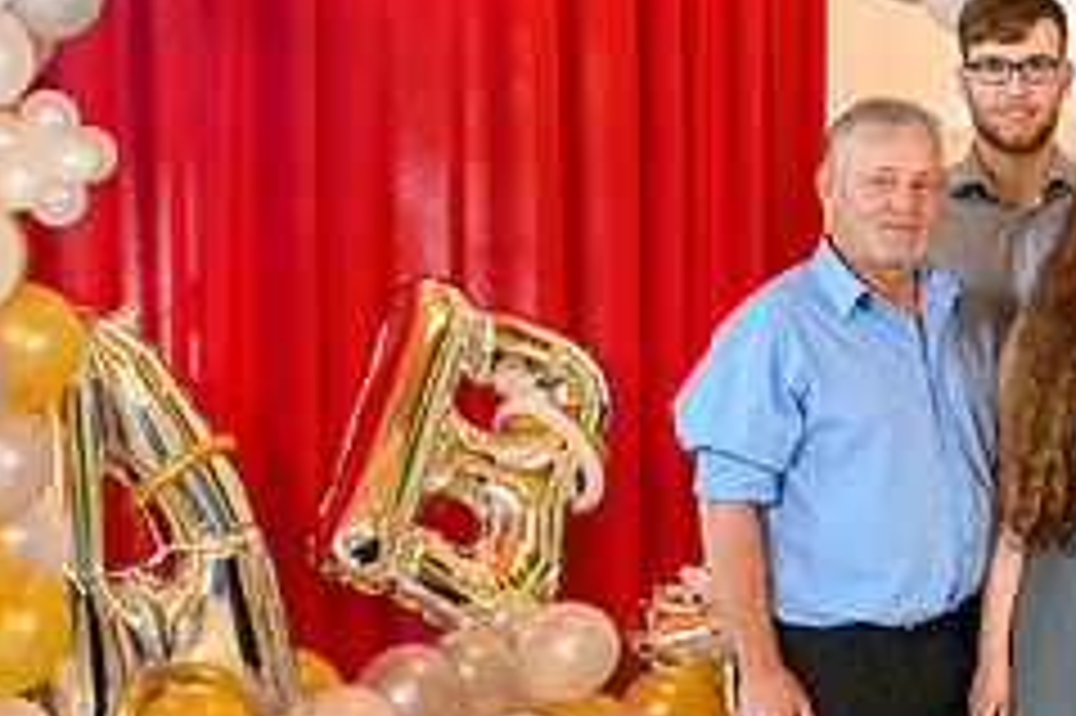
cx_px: 936
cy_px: 419
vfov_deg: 16.0
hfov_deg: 23.4
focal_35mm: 85
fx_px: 2539
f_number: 3.5
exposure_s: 1/100
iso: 1250
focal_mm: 35
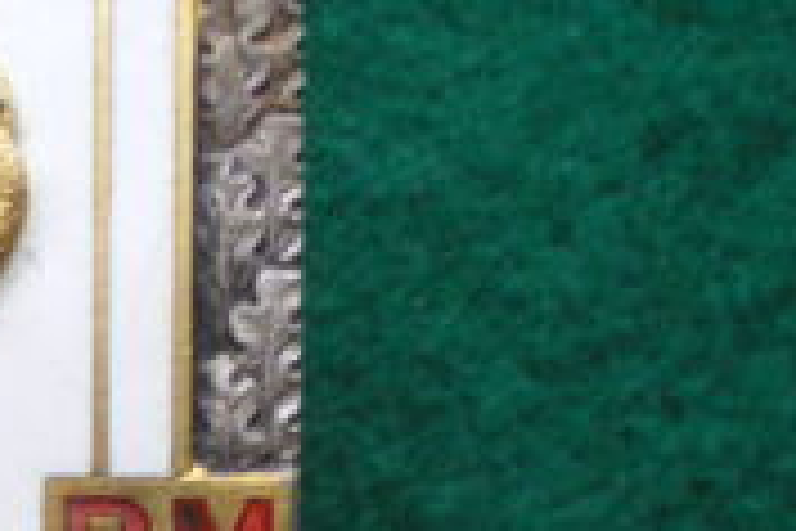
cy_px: 630
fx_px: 2366
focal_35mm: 107
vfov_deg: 12.5
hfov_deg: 18.2
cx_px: -130
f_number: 3.1
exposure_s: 1/30
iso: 400
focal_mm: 6.3
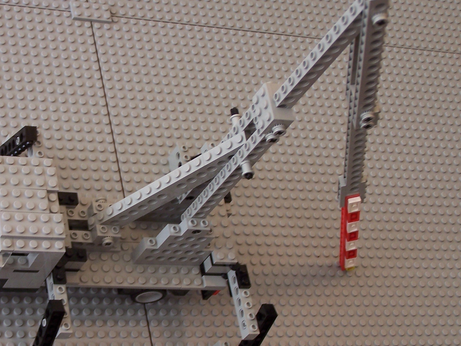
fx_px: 1292
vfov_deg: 15.2
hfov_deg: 20.1
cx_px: 128
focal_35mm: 97
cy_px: 215
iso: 80
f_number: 3.2
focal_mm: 10.7
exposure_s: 1/60
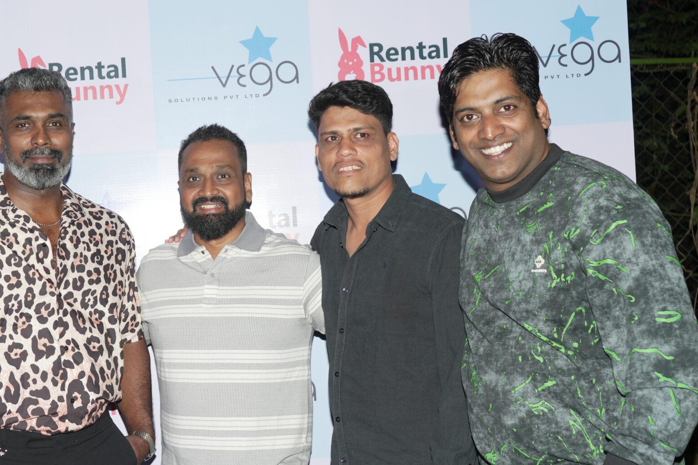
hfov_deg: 31.2
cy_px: 298
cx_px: 154
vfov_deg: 21.5
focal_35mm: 63
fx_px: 1221
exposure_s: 1/200
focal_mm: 38
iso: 125
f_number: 4
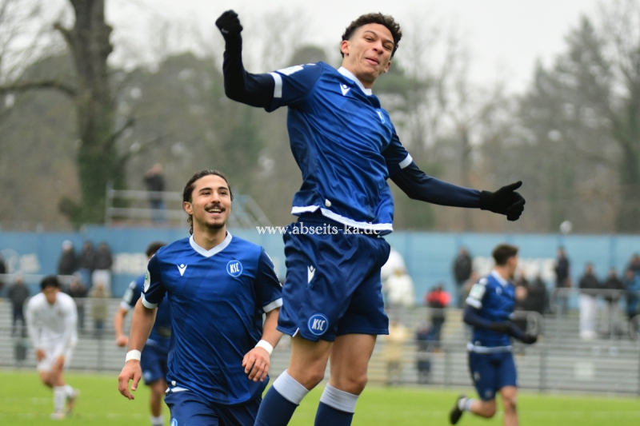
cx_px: 320
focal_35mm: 180
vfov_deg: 7.6
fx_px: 3199
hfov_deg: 11.4
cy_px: 213
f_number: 2.8
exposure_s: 1/2000
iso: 1800
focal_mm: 120
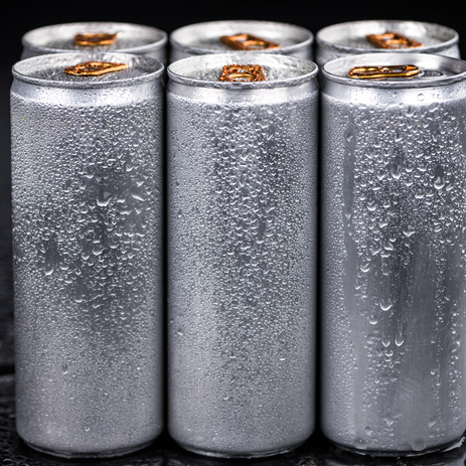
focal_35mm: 154
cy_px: 231
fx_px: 2345
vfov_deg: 11.3
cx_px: 241
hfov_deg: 11.3
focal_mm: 105
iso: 200
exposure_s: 1/100
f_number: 5.6
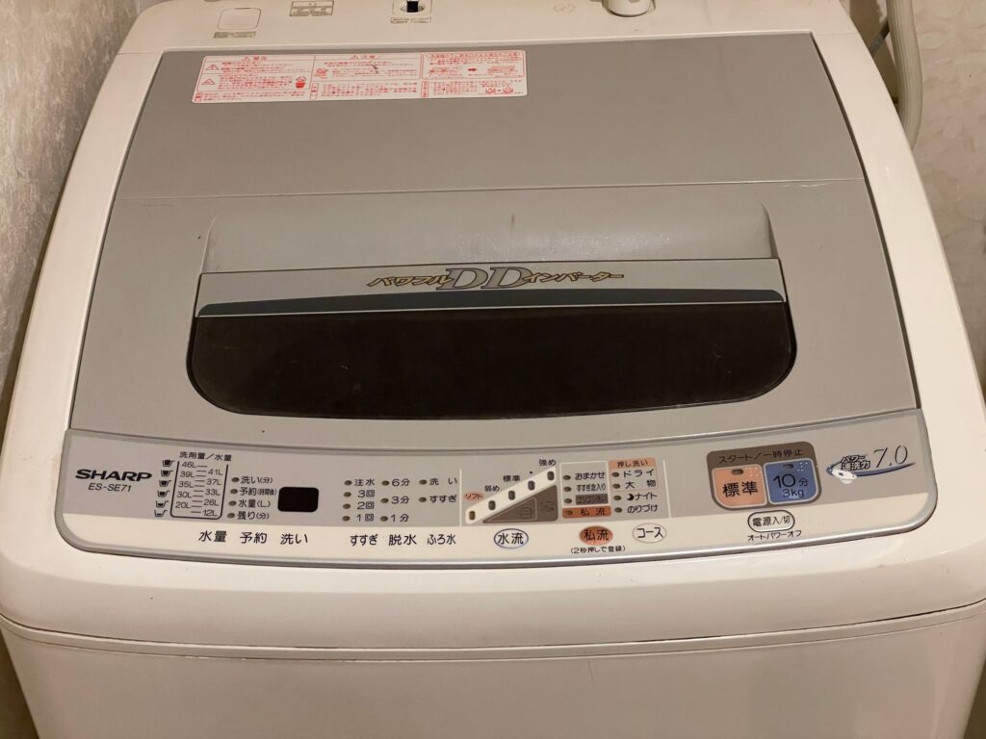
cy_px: 370
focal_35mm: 52
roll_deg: +1.7
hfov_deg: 36.8
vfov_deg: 28.0
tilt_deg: -37.5
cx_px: 493
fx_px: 1481
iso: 400
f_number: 2
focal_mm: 6
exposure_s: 1/50
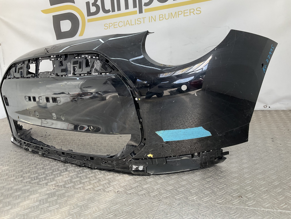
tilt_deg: -11.3
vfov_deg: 48.2
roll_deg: +6.5
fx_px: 244
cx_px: 146
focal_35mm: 29
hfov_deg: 61.7
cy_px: 110
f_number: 1.8
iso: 16
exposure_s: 1/183
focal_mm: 3
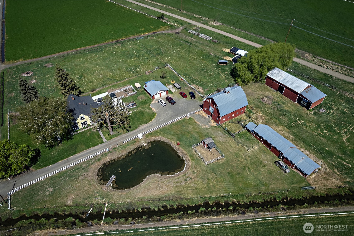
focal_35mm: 22
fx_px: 216
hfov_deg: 78.6
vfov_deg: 57.2
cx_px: 177
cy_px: 118
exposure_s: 1/3200
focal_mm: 8.38
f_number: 2.8
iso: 100
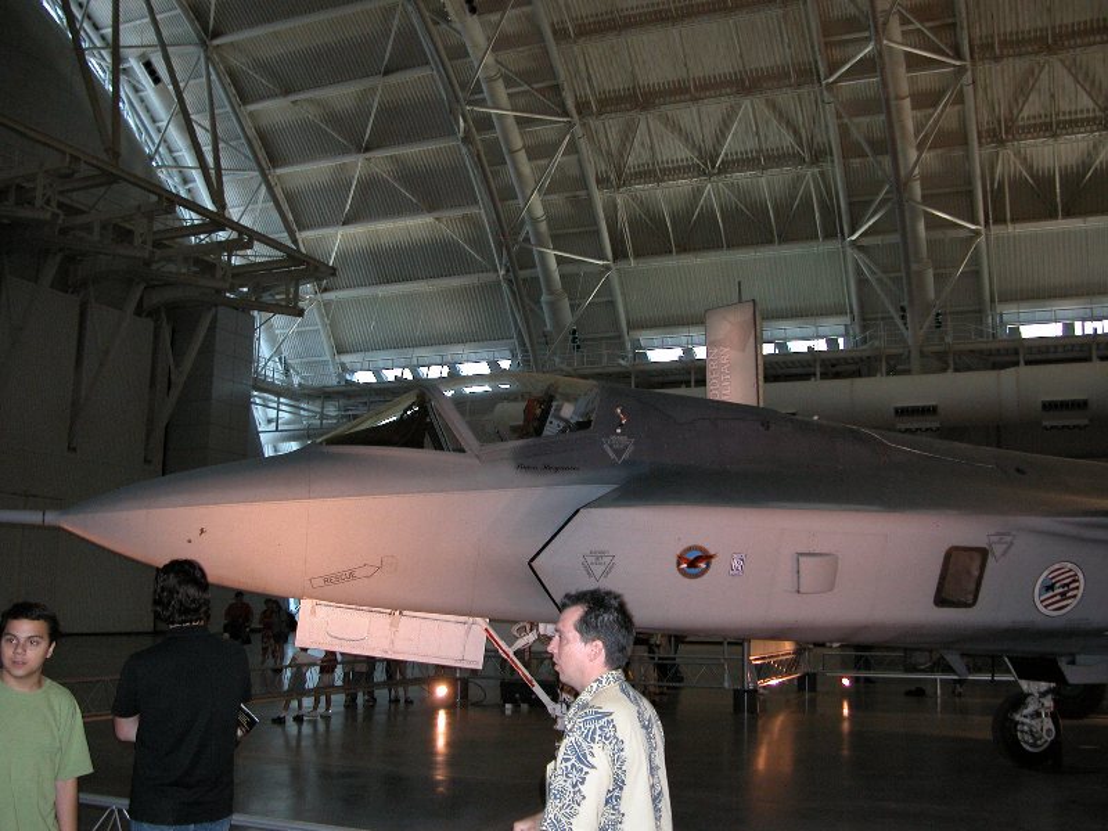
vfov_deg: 40.7
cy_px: 416
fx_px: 1120
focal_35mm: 35
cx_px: 554
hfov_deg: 52.6
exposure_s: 1/60
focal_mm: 8.9
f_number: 2.8
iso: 200
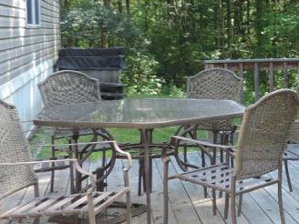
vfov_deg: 19.5
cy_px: 65
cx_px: 359
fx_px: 648
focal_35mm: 75
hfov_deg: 23.7
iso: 80
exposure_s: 1/100
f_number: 3
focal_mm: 4.3
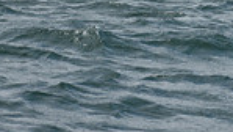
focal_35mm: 374
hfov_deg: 5.7
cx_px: 285
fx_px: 2312
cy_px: -314
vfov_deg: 3.2
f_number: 7.1
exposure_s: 1/1250
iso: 250
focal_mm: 92
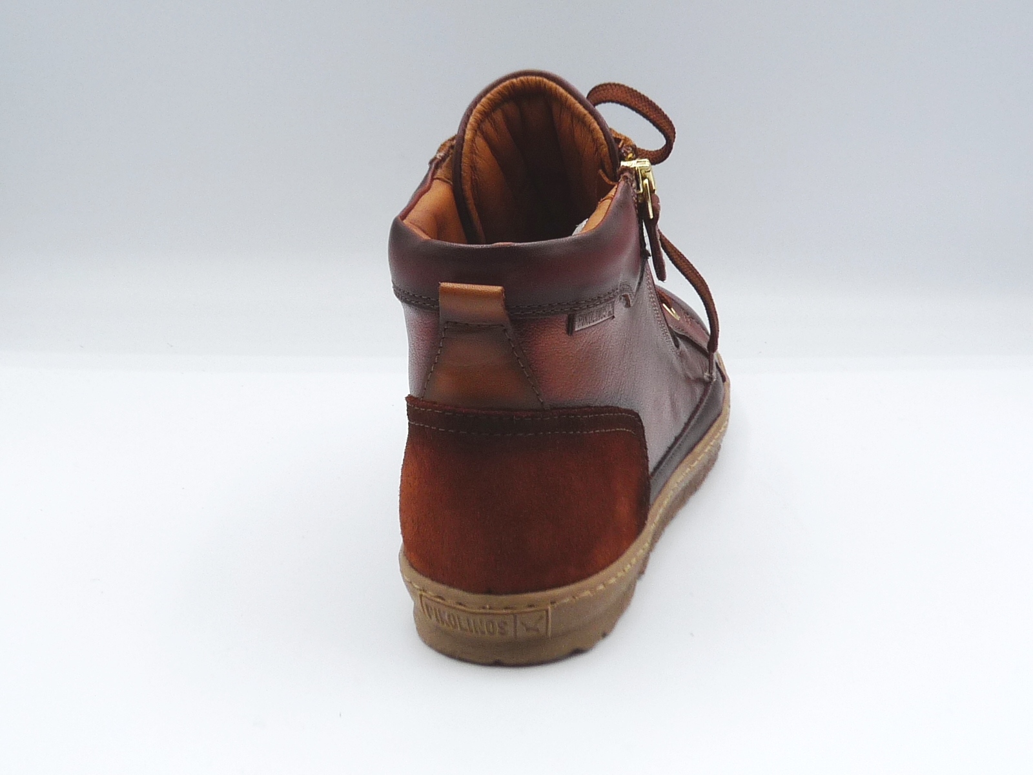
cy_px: 388
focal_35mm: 49
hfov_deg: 38.9
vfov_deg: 29.7
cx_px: 516
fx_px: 1462
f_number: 4.5
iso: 100
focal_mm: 4.8
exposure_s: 1/200
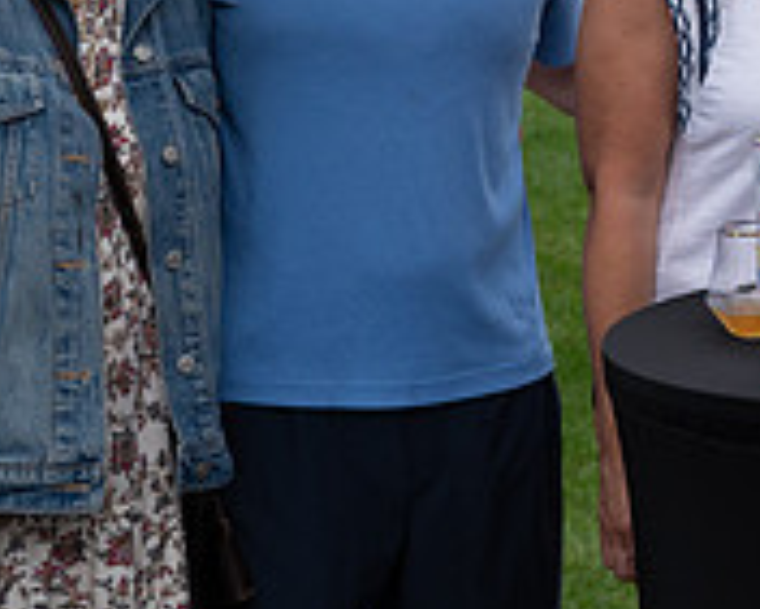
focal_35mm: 105
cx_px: 976
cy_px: -119
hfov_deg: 17.2
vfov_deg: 14.2
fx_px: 2363
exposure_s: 1/200
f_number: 4
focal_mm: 34
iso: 1000
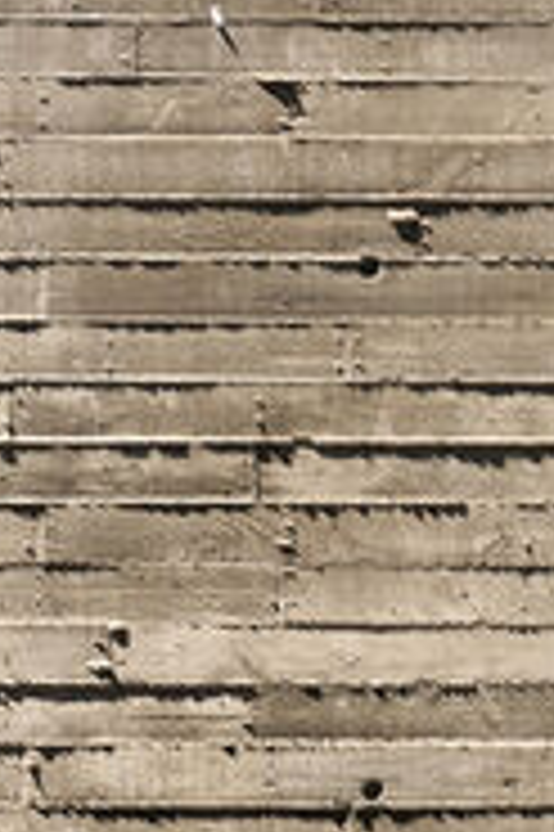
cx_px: -1187
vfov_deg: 6.9
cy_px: 926
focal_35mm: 296
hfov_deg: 4.4
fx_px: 6845
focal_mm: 38
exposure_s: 1/15
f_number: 8
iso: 100
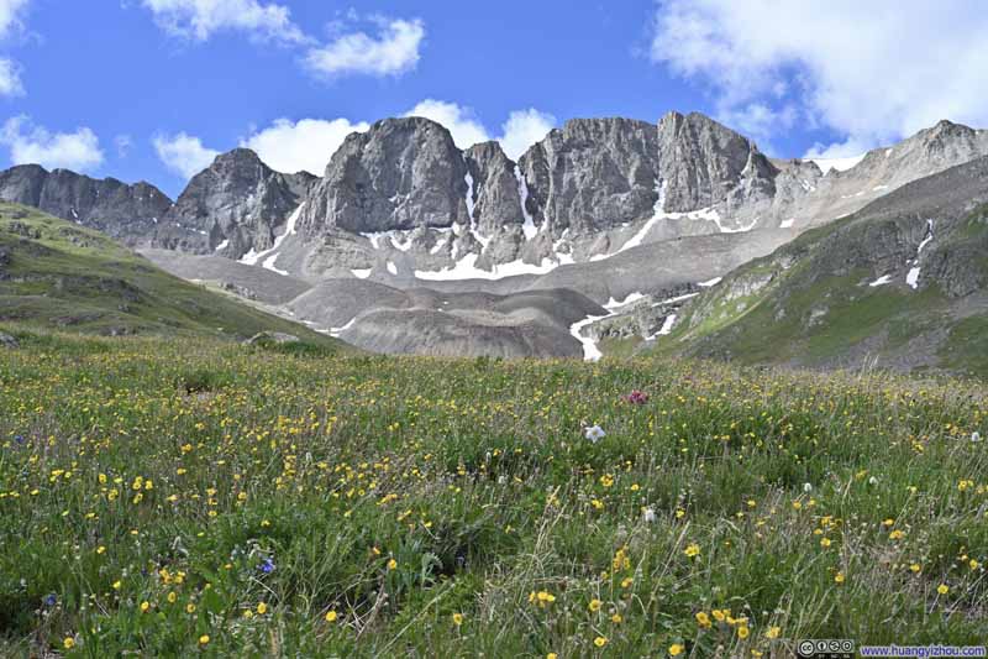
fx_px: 1262
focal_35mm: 46
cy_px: 330
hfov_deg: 42.8
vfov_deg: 29.2
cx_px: 494
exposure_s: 1/80
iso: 64
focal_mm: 46
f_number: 11
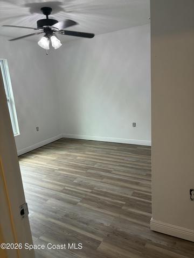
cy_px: 129
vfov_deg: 67.3
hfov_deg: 53.1
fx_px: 194
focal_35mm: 26
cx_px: 97
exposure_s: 1/60
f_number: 1.6
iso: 80
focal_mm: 5.96
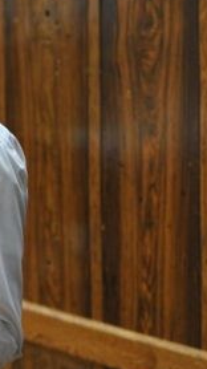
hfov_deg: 4.8
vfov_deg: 8.8
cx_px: -234
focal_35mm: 246
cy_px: 213
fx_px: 2405
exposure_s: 1/100
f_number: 3.2
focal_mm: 85
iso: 800
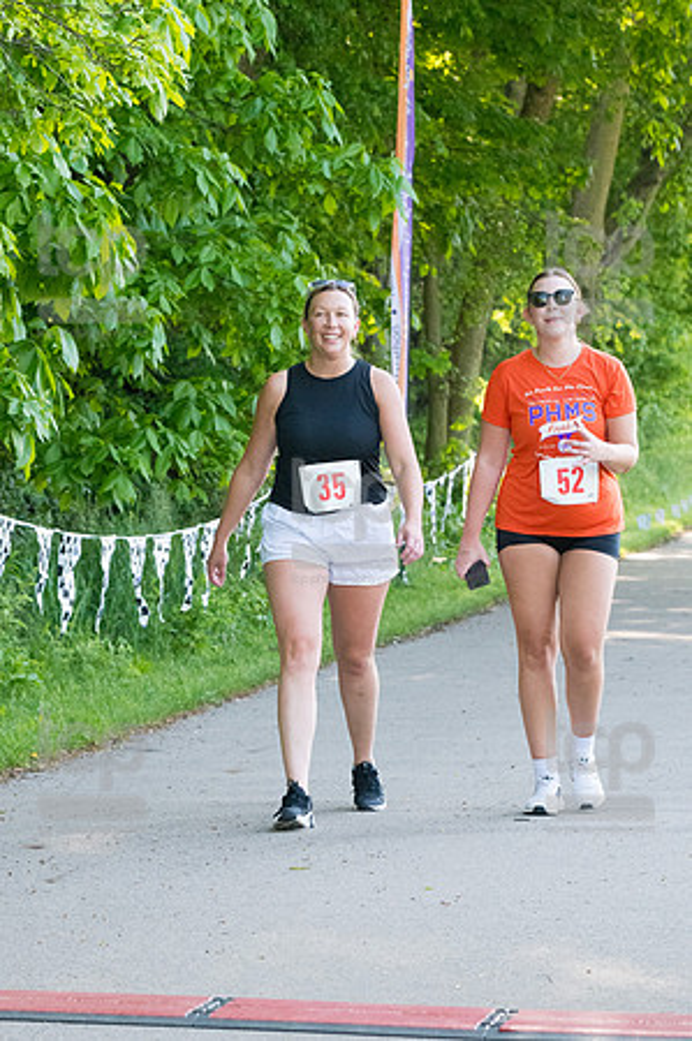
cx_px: 346
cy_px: 520
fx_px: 4103
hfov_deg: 9.6
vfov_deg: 14.5
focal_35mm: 142
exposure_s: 1/1250
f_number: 5.6
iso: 3200
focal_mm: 95
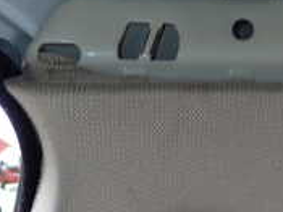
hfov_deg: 19.1
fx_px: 841
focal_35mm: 103
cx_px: 171
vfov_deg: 13.2
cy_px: 356
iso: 100
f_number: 6.3
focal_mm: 5.4
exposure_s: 1/30
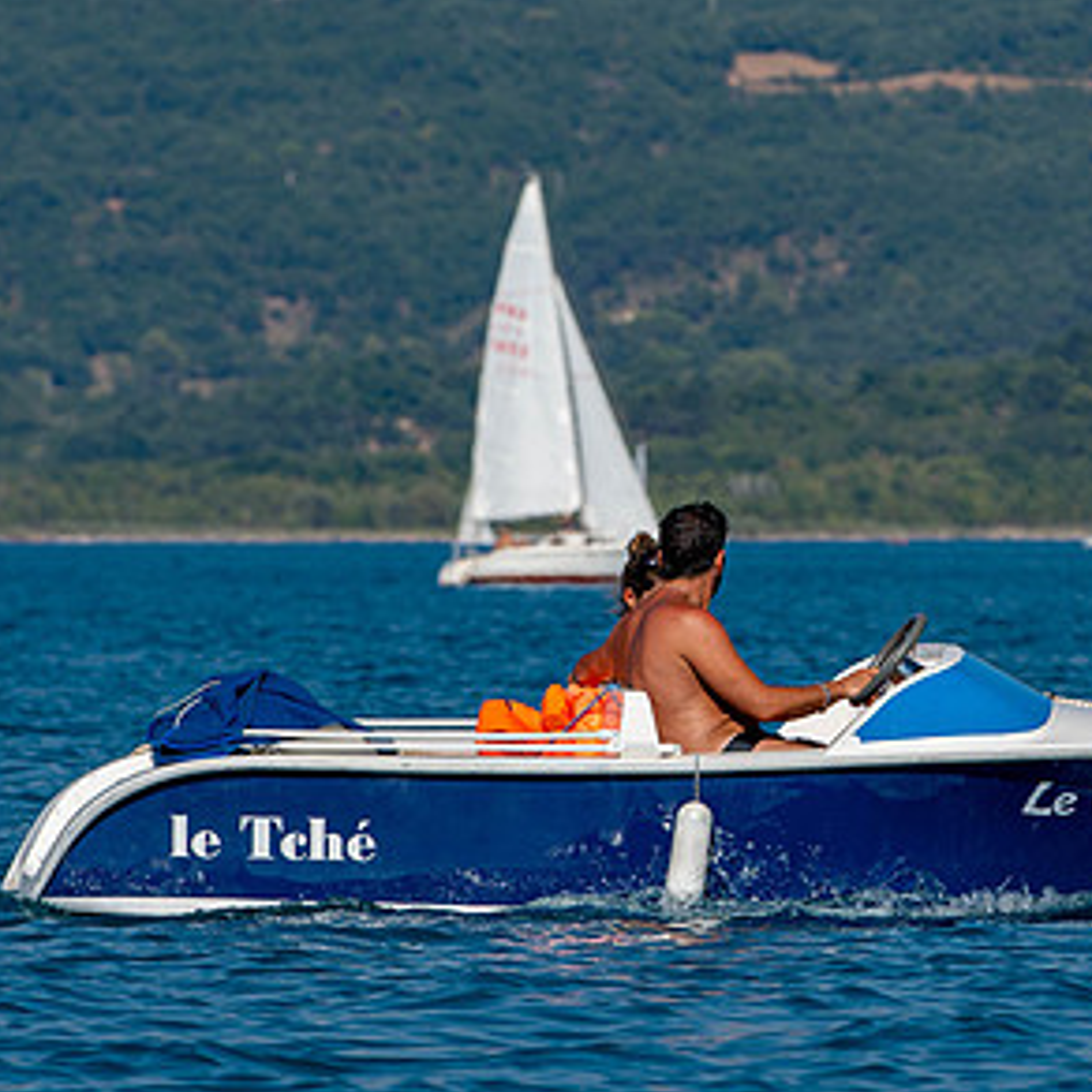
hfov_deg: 2.9
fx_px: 21450
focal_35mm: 601
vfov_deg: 2.9
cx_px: 835
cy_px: 527
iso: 100
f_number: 10
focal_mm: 300
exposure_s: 1/400
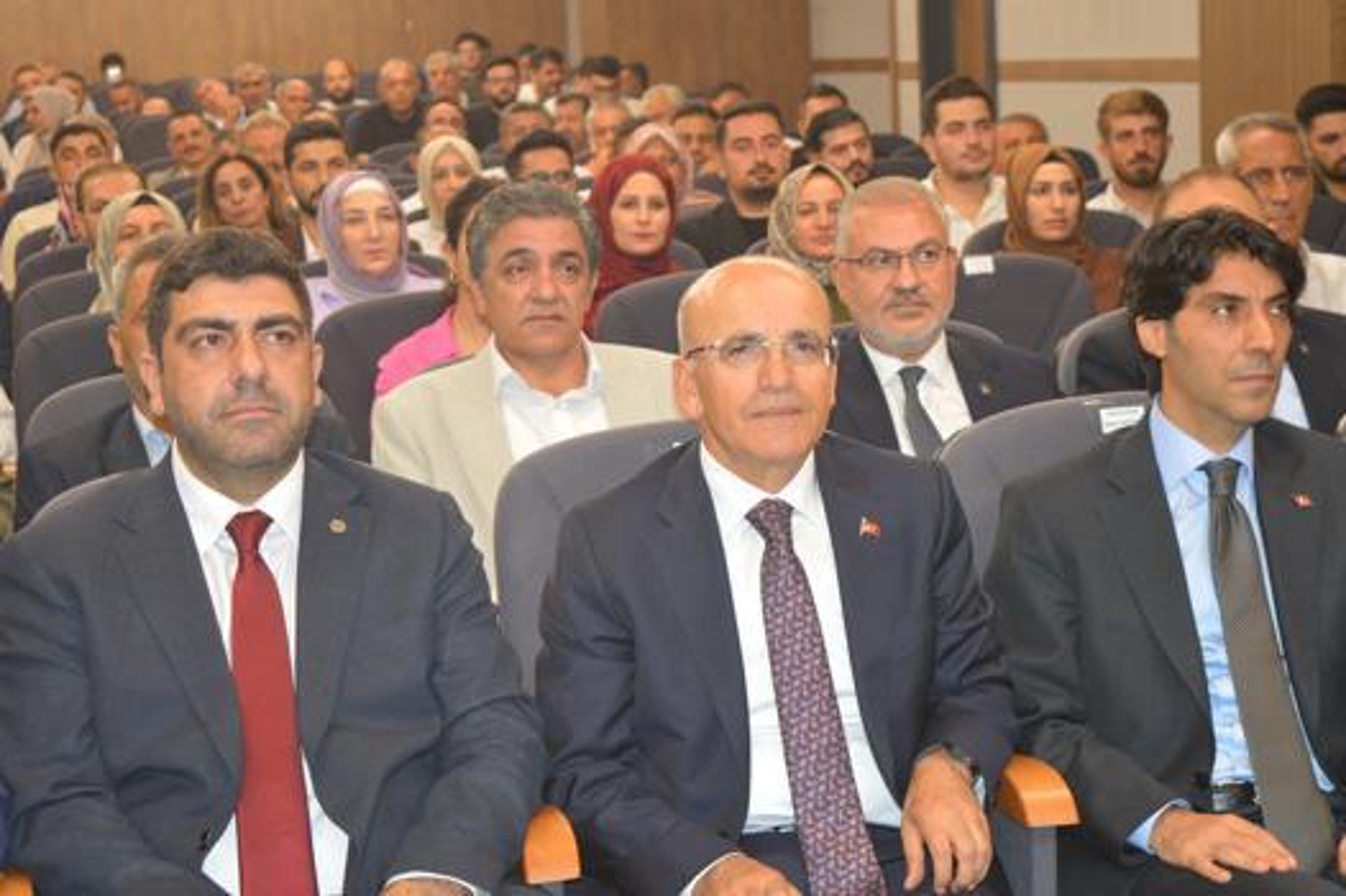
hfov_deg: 28.1
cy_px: 448
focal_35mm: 72
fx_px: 2690
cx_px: 673
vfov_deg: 18.9
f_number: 5.3
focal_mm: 48
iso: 1000
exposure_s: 1/60
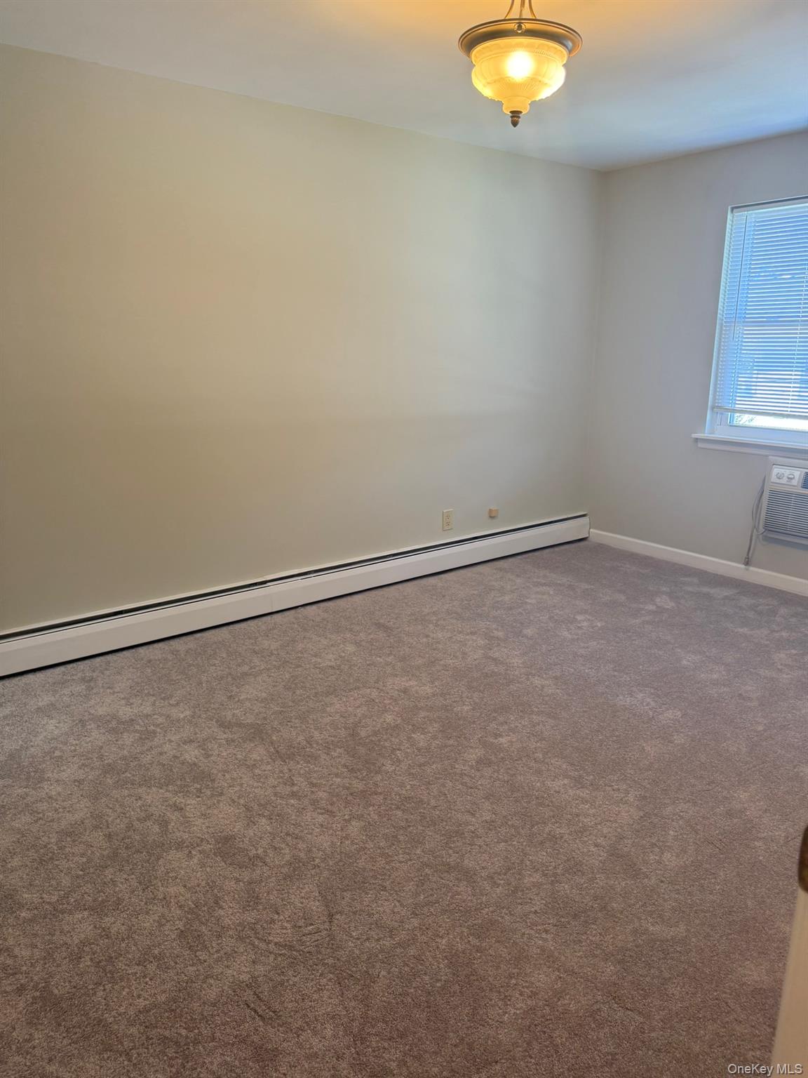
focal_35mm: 24
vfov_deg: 71.6
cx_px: 404
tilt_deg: -13.3
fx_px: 747
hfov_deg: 56.8
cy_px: 539
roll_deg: -1.0
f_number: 1.78
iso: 160
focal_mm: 6.76
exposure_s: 1/120
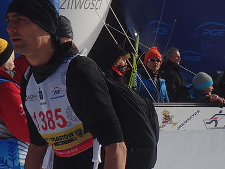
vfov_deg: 8.9
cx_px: 56
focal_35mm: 167
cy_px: 120
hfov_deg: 11.8
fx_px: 1085
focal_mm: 18
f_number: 4.9
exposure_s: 1/800
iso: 100
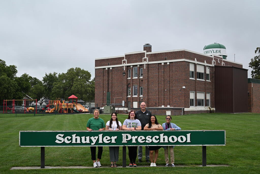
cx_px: 130
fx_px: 361
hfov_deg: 39.6
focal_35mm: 50
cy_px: 87
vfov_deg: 27.0
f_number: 6.3
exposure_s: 1/250
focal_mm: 50
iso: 110
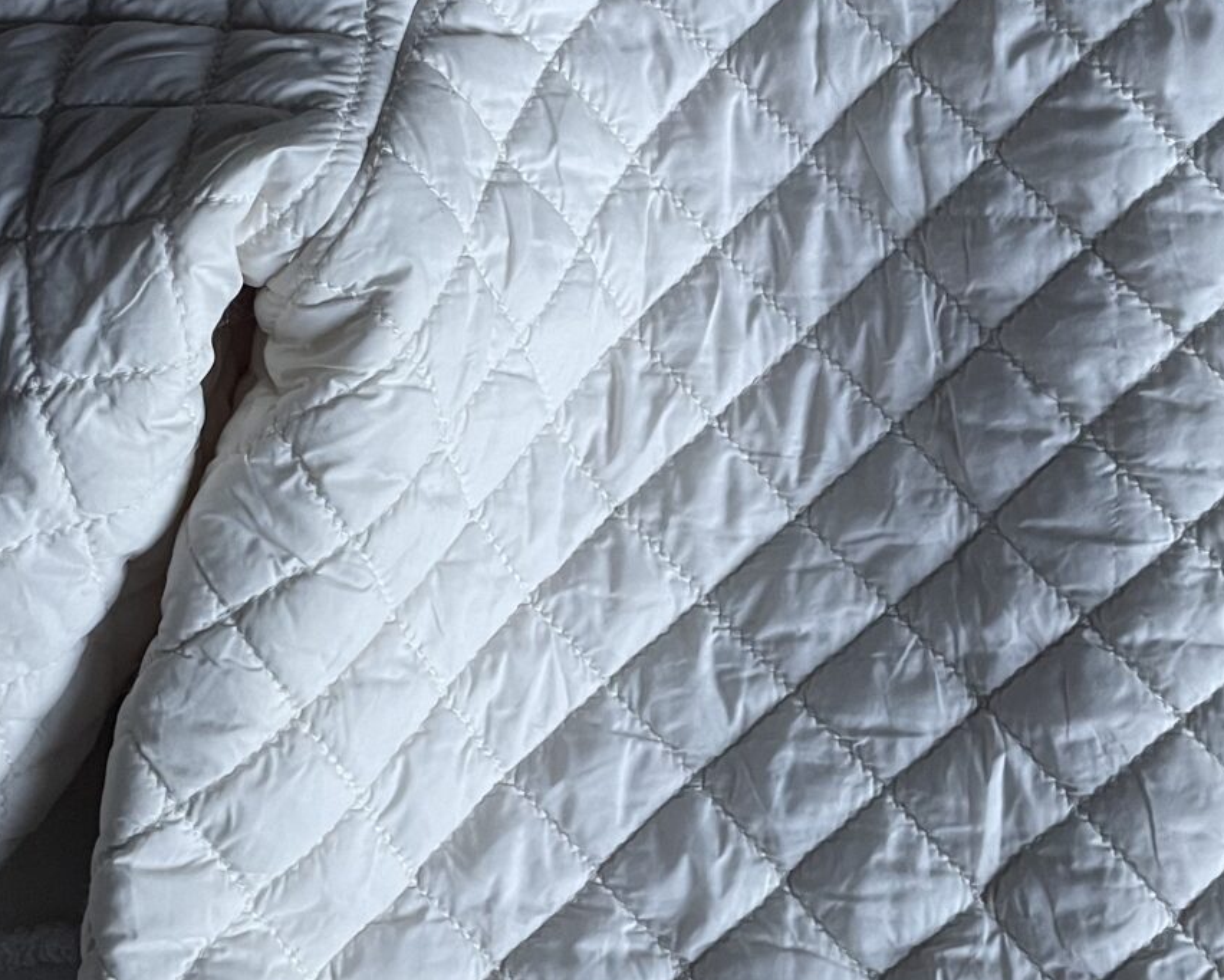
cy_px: 305
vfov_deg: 24.8
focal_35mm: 61
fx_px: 2210
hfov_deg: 30.9
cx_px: 543
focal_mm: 4.2
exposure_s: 1/60
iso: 250
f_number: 1.6
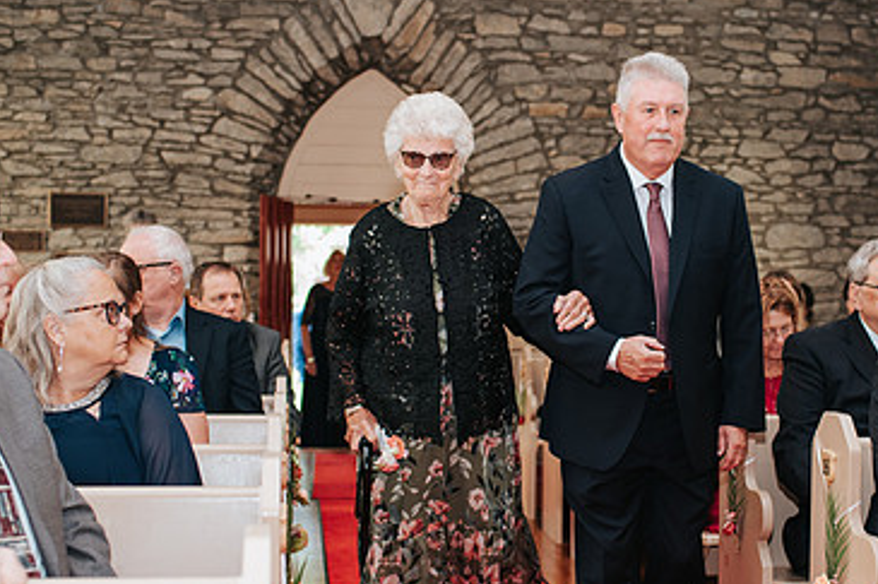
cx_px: 568
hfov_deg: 33.7
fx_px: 1438
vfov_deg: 23.0
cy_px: 313
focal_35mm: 59
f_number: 2.8
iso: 1000
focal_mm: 35
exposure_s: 1/200
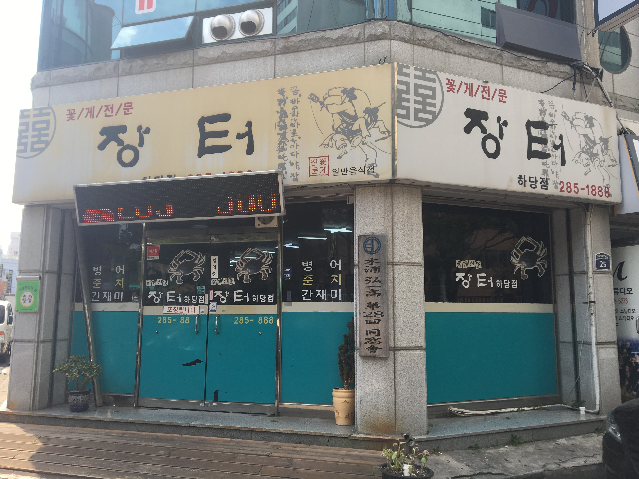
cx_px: 320
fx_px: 535
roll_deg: -0.3
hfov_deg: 61.7
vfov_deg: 48.2
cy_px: 240
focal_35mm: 29
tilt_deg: +7.8
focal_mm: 4.15
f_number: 2.2
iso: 25
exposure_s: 1/484
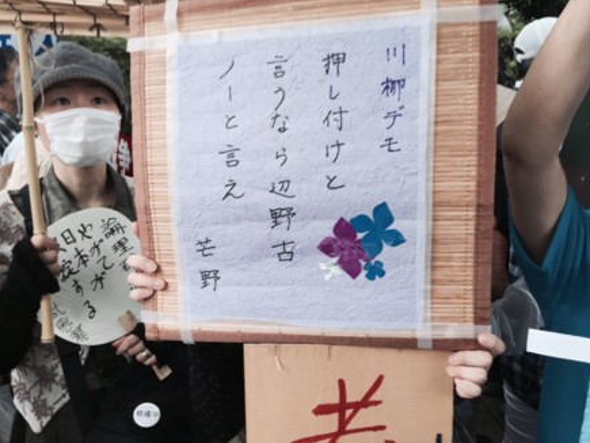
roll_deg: +0.9
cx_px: 300
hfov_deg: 59.9
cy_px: 217
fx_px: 512
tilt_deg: -10.9
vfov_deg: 46.9
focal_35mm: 30
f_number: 2.2
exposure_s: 1/149
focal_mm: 4.15
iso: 32
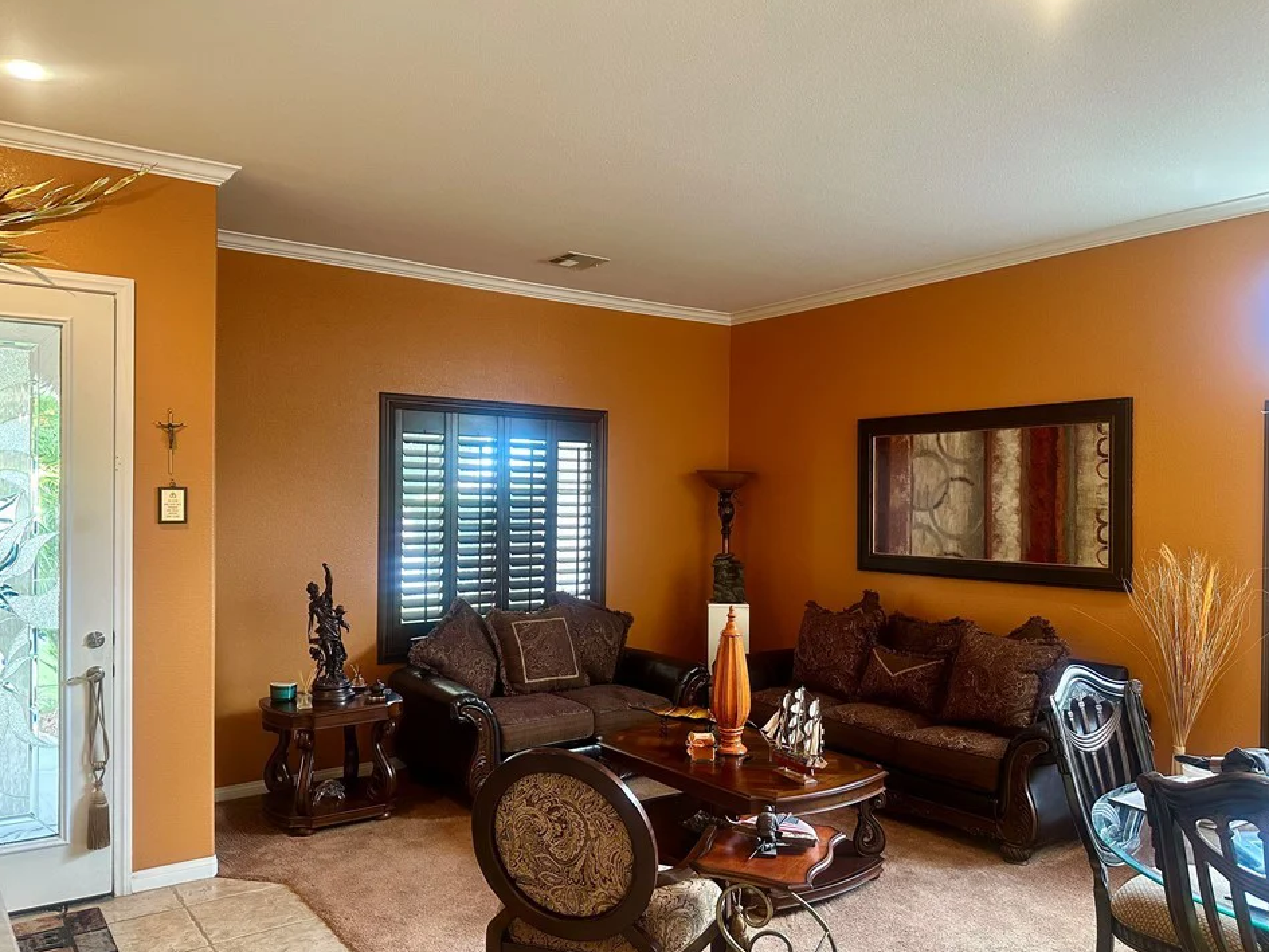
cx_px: 643
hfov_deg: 67.3
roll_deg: -1.0
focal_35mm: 26
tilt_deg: +0.3
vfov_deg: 53.0
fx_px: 953
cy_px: 504
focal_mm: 6.86
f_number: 1.78
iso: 250
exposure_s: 1/60
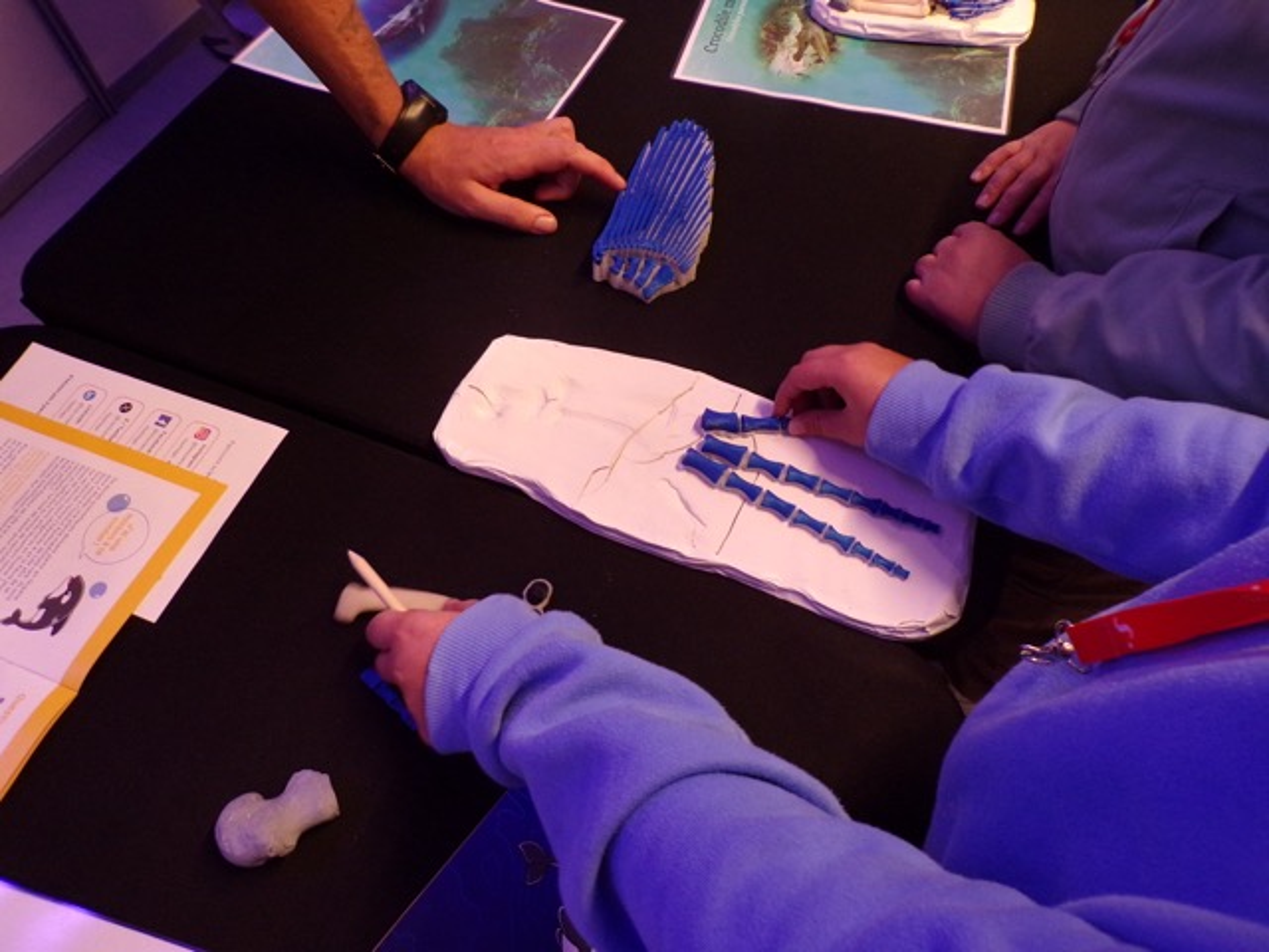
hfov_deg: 71.6
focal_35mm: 24
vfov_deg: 56.8
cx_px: 634
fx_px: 880
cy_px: 476
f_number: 3
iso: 200
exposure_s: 1/26
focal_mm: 4.3
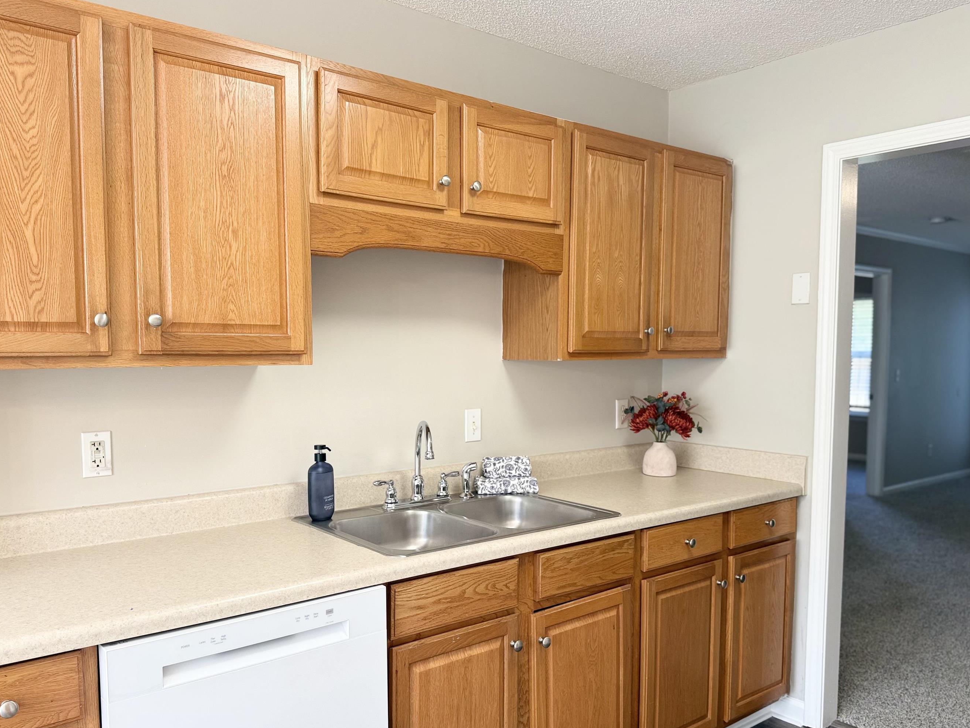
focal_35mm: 28
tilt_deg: -3.7
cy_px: 403
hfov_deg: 63.4
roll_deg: -0.5
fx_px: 785
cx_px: 452
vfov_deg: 49.7
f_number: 1.78
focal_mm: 6.76
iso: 80
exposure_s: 1/120
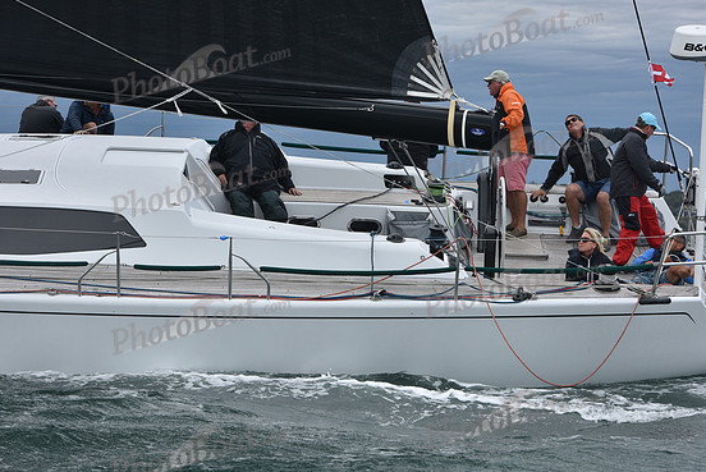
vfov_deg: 10.9
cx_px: 358
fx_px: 2473
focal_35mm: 126
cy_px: 237
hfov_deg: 16.2
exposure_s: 1/1000
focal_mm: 120
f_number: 8
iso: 320
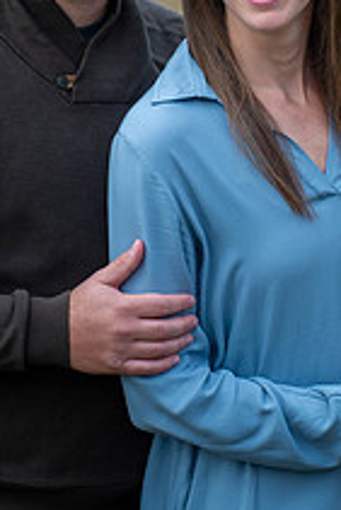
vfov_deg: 10.5
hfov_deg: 7.0
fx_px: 2780
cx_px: 164
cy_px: 186
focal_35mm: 196
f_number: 5
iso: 160
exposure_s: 1/320
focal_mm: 92
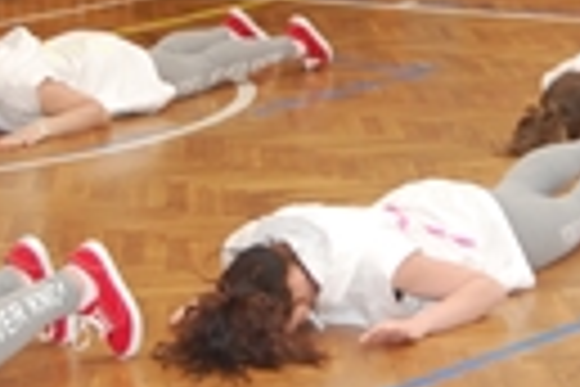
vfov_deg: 6.9
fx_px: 3174
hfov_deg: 10.4
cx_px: 382
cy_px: -9
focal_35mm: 197
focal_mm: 34
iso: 900
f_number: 4.5
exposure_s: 1/60
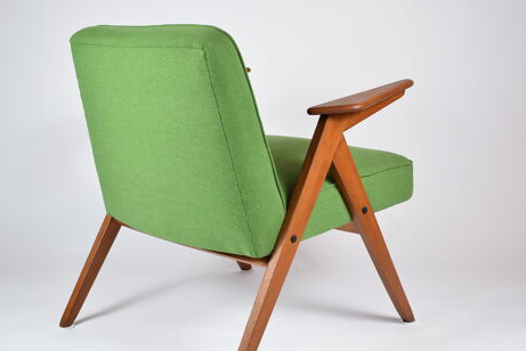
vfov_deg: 23.9
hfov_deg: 35.2
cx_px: 244
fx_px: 828
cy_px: 202
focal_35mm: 57
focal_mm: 29
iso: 800
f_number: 4.5
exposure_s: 1/125
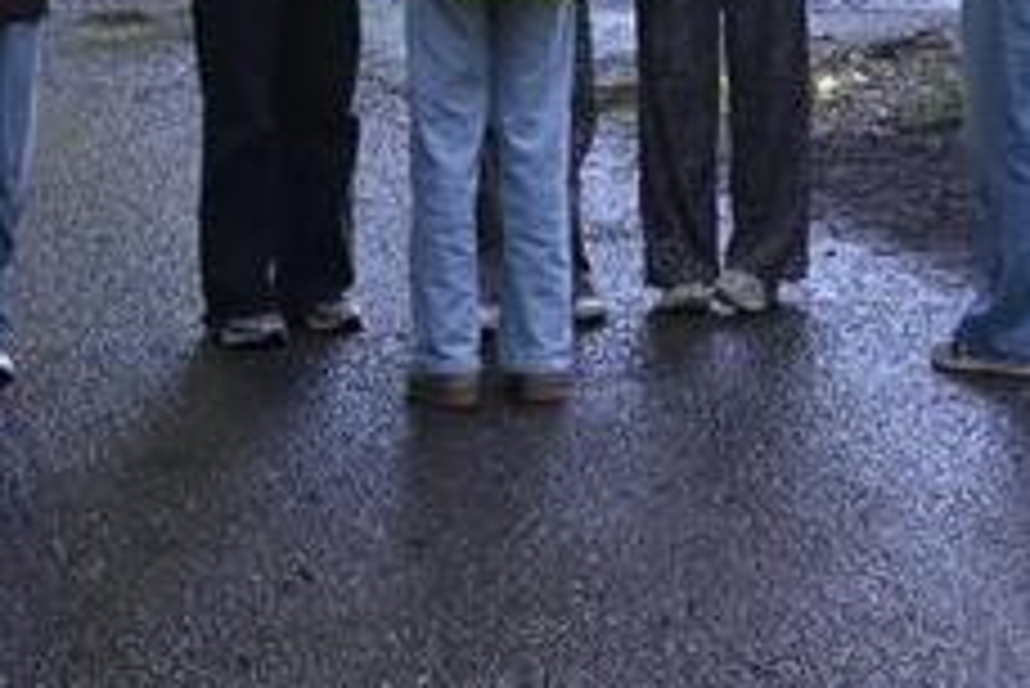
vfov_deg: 10.4
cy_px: -164
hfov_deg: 15.7
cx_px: 756
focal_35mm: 130
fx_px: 3722
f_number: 4
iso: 280
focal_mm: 20
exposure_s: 1/250
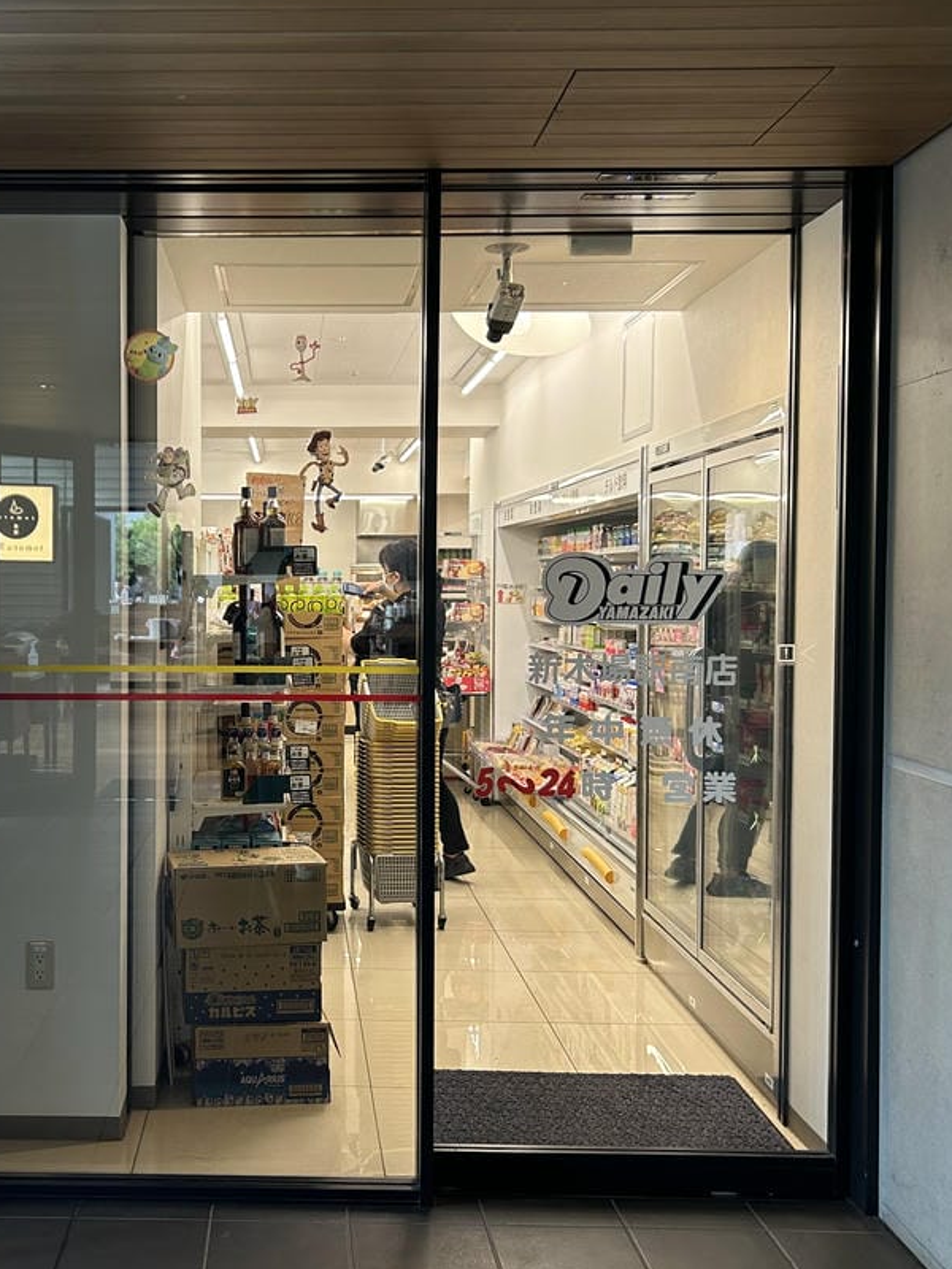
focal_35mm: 39
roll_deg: +0.5
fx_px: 1430
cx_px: 246
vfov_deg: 47.9
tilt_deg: -1.8
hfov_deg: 36.0
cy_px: 619
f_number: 1.5
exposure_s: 1/100
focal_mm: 5.7
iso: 80
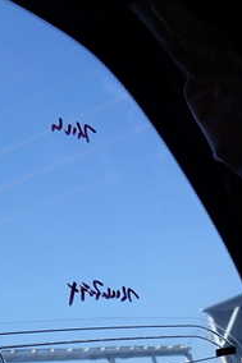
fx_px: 555
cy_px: 226
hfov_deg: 24.2
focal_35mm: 55
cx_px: 49
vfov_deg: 36.1
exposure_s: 1/200
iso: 100
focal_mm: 4.5
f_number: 2.8
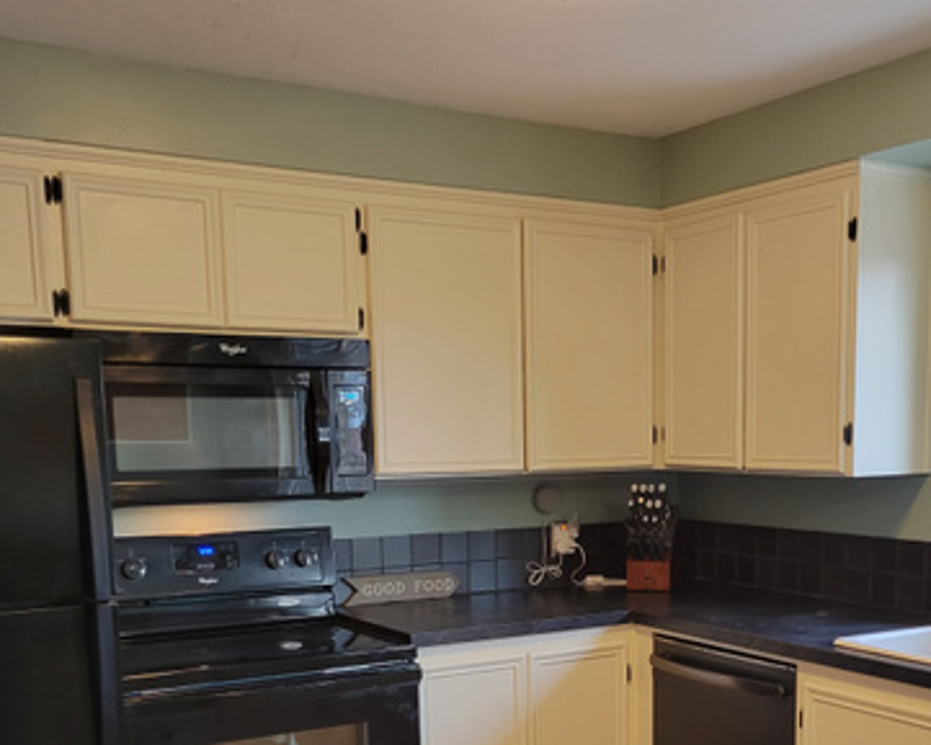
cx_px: 580
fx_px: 1240
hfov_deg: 40.9
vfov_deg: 32.5
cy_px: 598
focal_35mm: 45
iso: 320
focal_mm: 5.4
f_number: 1.8
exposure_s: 1/40
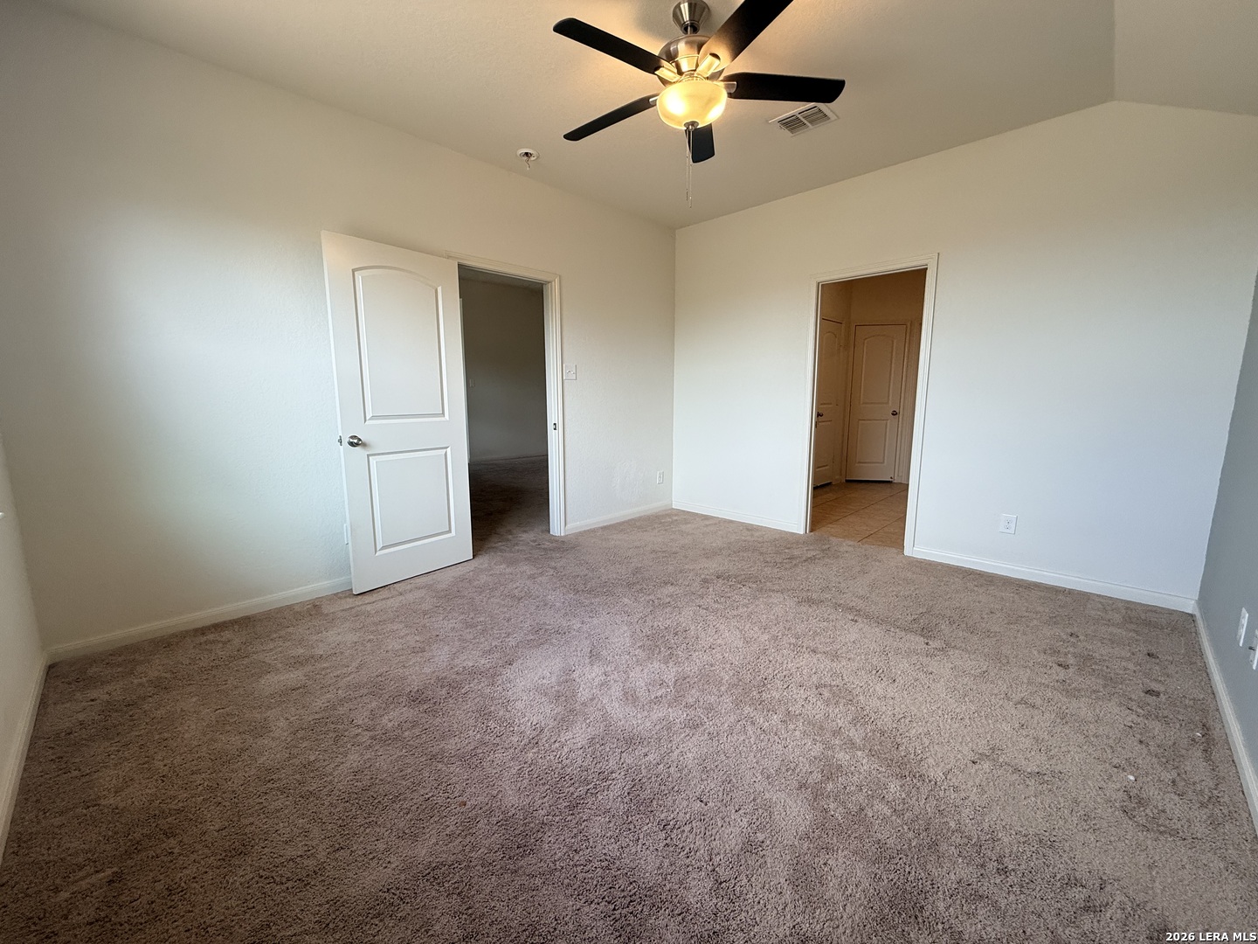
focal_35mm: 14
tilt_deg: -8.2
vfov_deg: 85.7
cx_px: 629
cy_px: 472
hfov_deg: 102.1
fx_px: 509
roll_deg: +0.5
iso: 125
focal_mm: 2.22
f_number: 2.2
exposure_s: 1/120
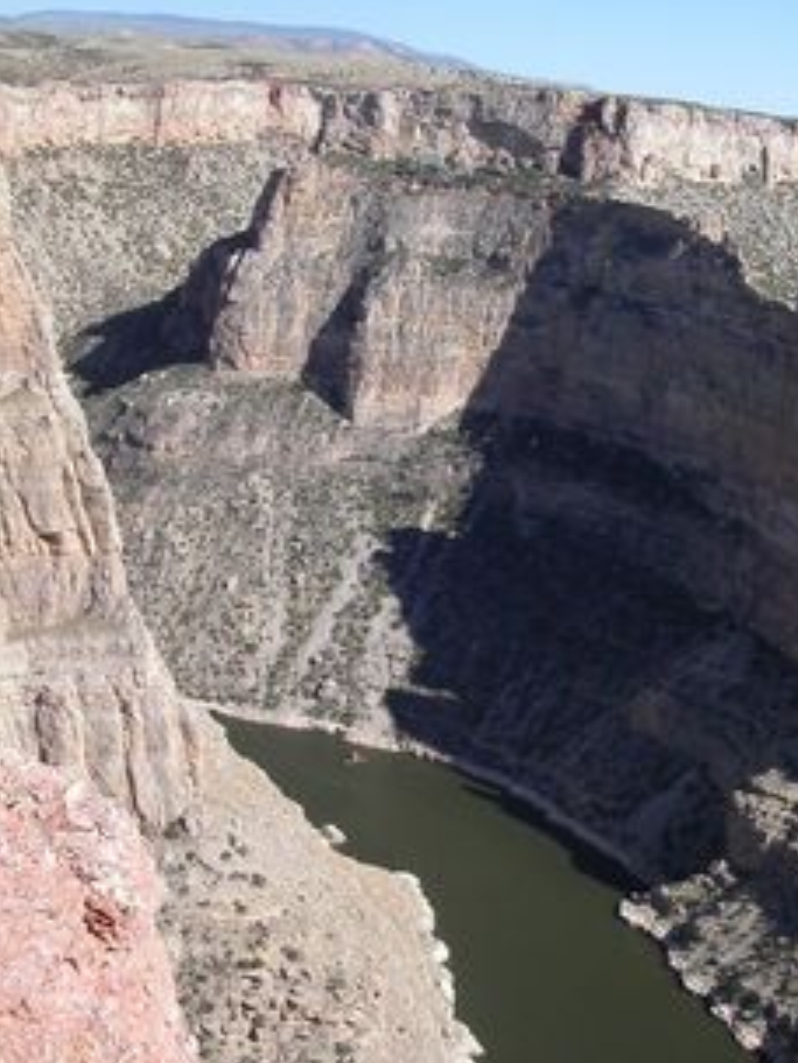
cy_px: 622
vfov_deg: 38.1
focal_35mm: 50
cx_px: 466
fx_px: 1537
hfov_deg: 29.1
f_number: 8
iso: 100
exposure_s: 1/250
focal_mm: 7.8
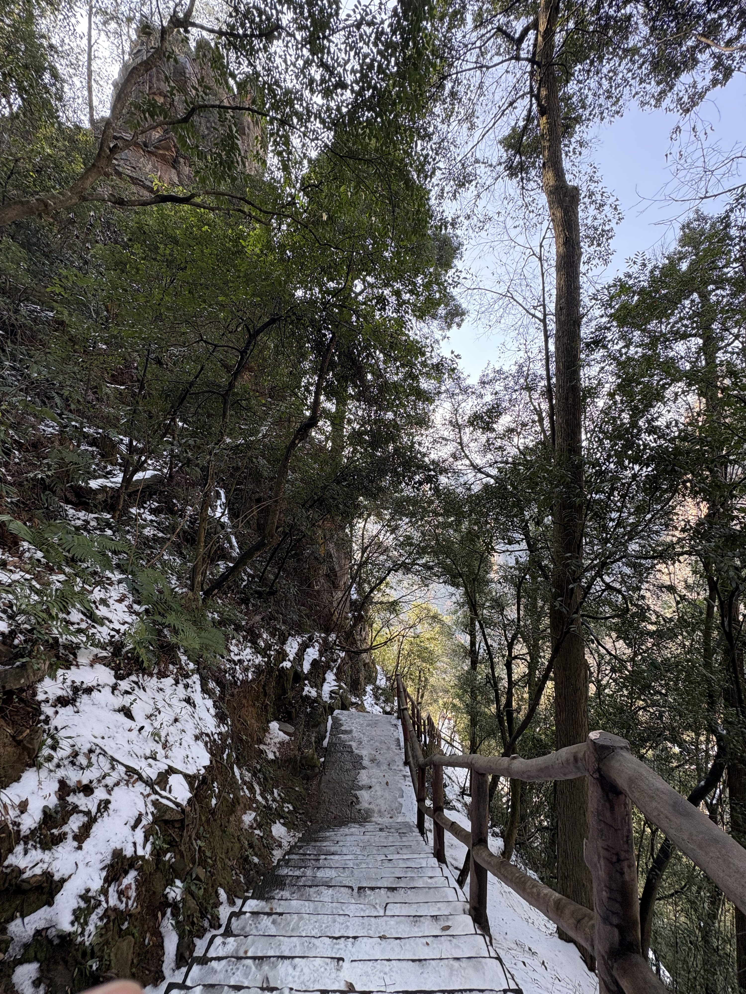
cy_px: 497
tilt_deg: +2.9
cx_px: 373
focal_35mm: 14
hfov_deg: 85.7
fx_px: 402
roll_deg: +0.8
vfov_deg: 102.1
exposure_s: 1/128
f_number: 2.2
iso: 64
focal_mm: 2.22
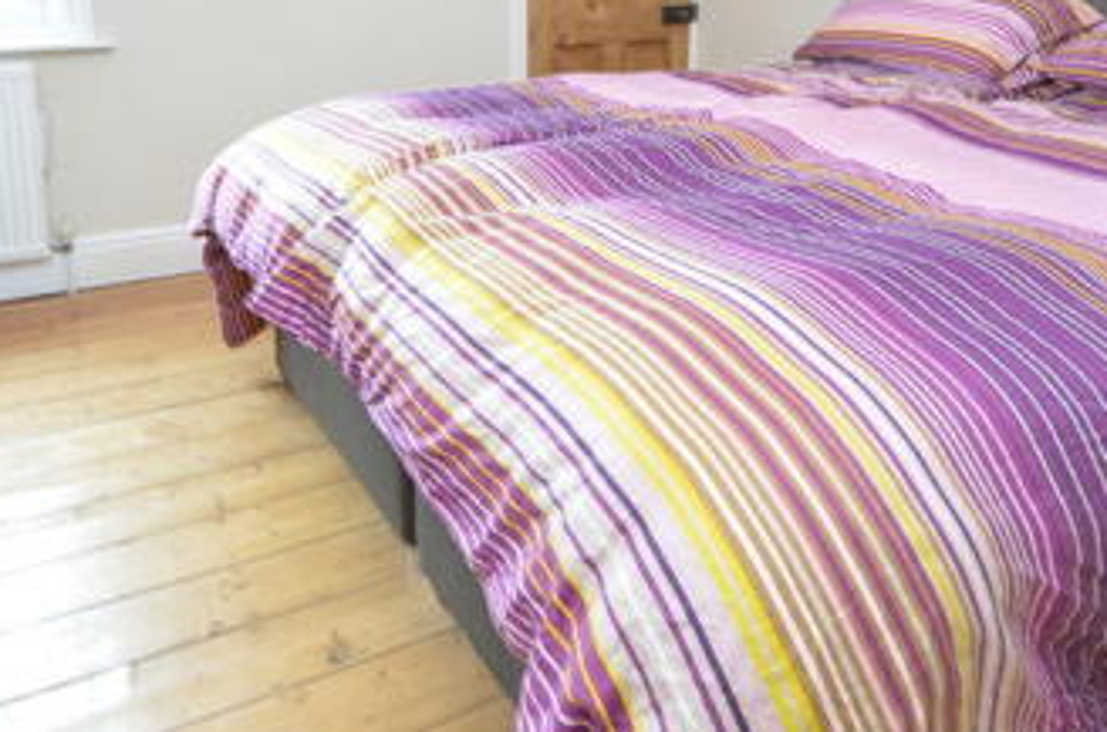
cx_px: 500
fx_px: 920
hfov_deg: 61.9
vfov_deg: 40.8
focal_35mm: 30
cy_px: 108
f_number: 4
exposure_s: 1/5
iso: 100
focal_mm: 10
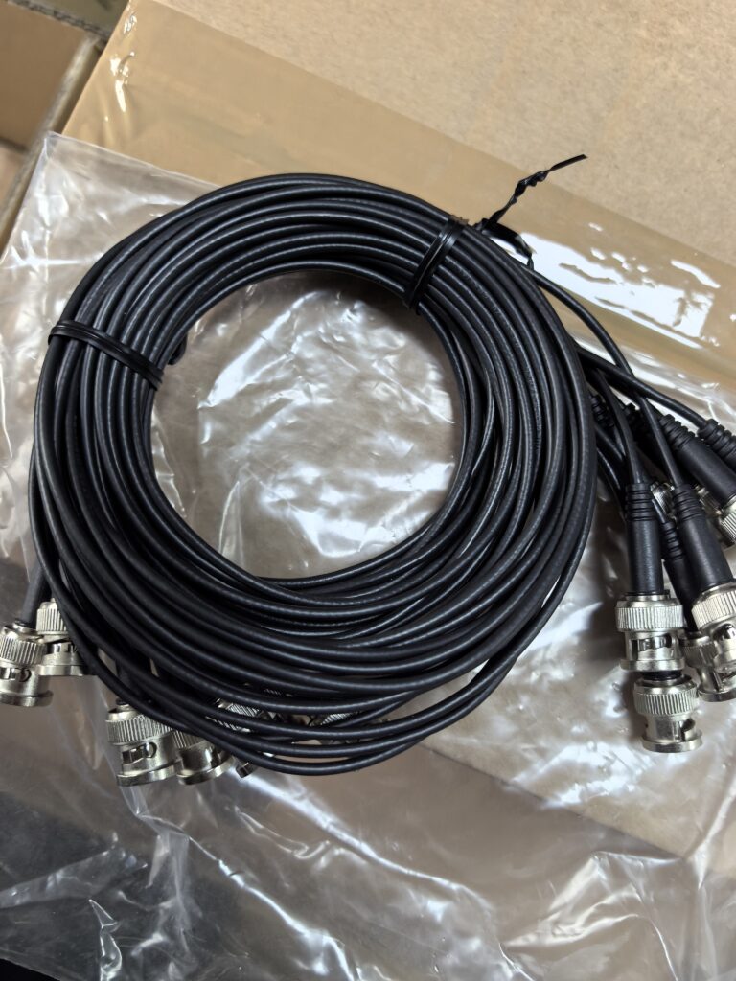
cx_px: 368
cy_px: 490
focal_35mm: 27
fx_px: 765
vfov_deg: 65.3
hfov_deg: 51.4
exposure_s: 1/879
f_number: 2
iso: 2500
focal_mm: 6.98
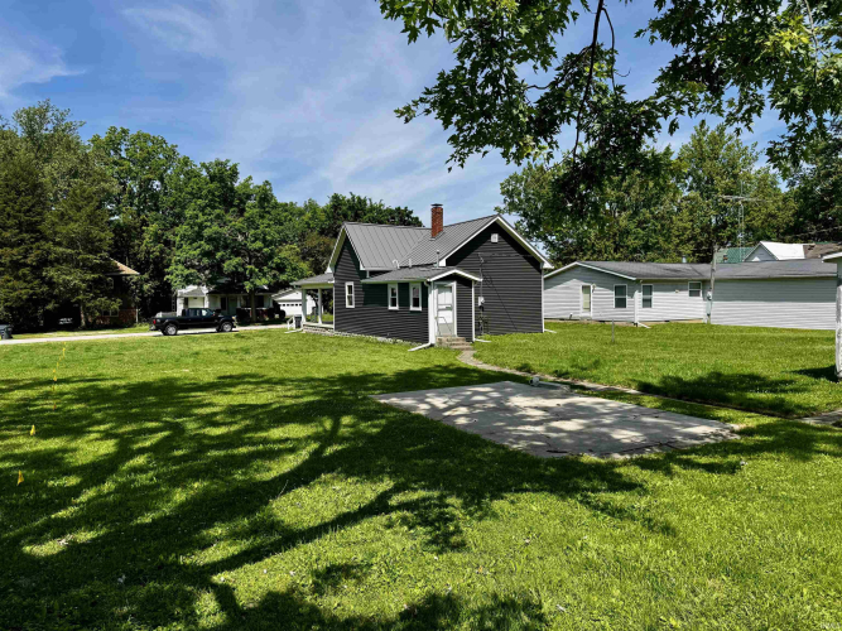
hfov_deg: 71.6
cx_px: 421
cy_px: 316
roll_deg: +0.2
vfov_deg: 56.8
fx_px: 584
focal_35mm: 24
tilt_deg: -1.6
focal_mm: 6.76
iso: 80
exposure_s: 1/4049
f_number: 1.78
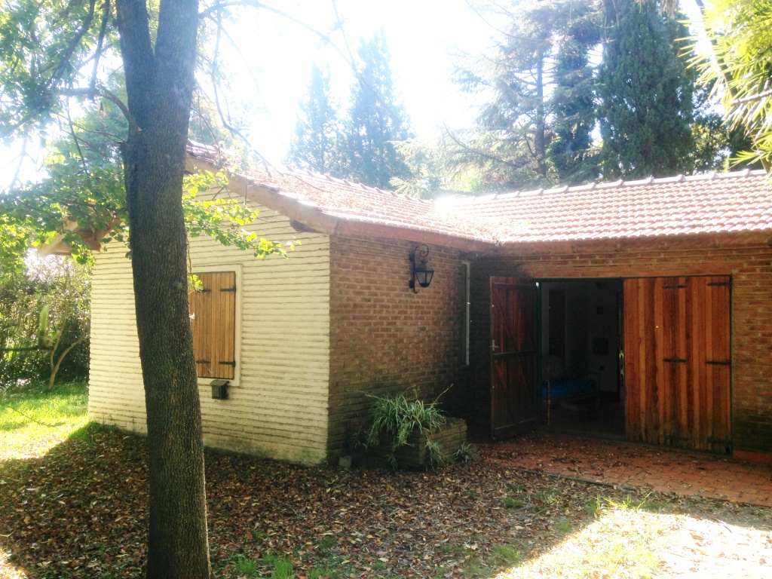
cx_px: 386
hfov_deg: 55.4
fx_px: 736
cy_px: 290
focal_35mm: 33
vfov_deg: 42.9
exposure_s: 1/211
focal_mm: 4.13
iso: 50
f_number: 2.4
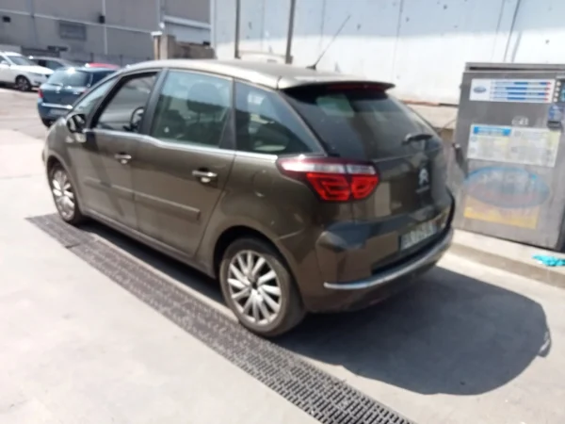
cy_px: 212
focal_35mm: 28
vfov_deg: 49.7
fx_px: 457
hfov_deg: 63.4
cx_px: 282
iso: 101
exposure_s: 1/501
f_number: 2.2
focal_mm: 3.46
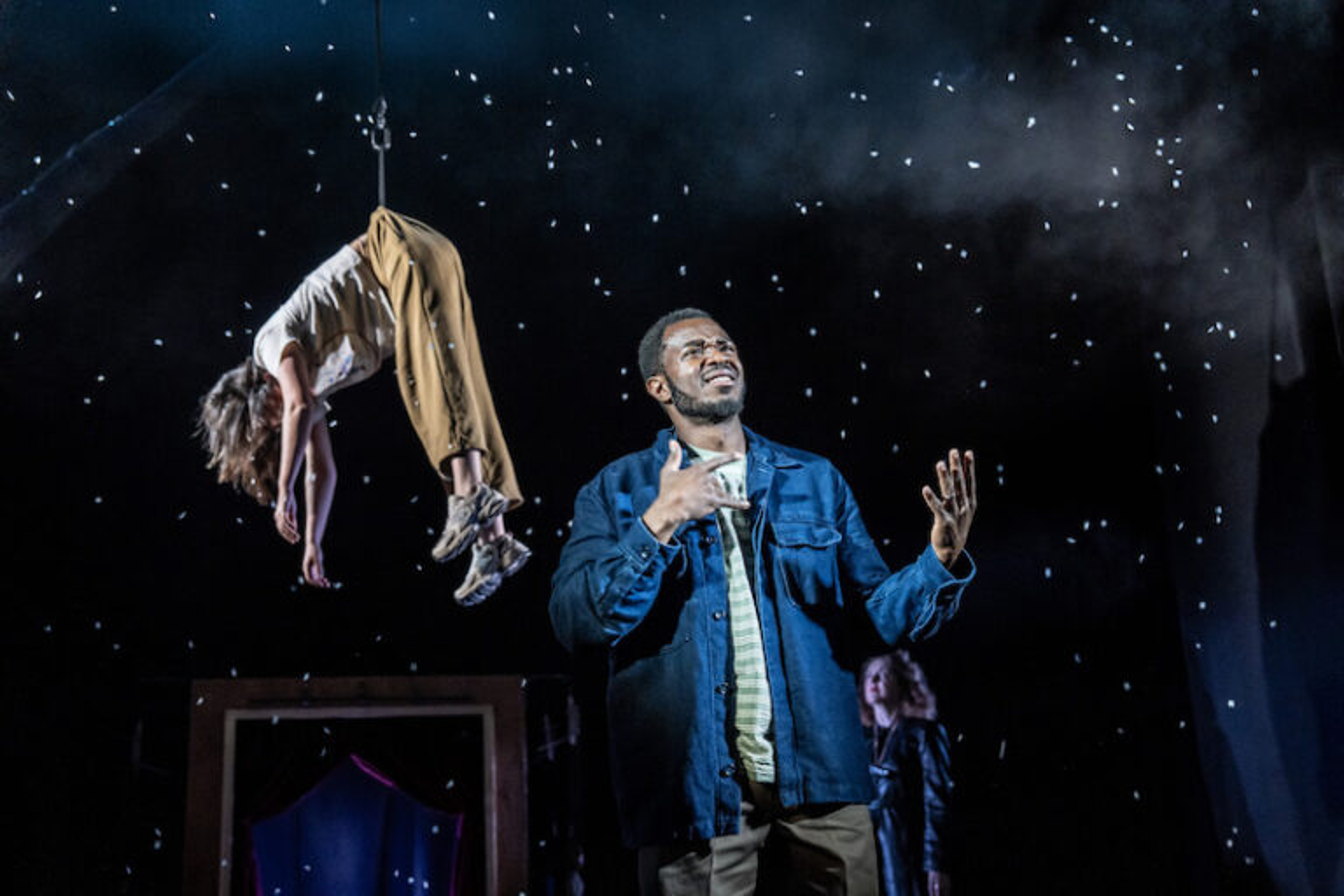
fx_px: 1680
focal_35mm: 45
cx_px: 672
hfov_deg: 43.6
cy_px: 448
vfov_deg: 29.9
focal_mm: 45
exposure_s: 1/80
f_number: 2.8
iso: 2500
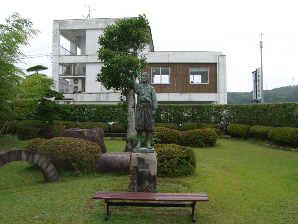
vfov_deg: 37.7
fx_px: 327
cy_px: 112
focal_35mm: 38
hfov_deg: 49.0
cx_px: 149
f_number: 4.3
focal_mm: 6.2
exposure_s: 1/320
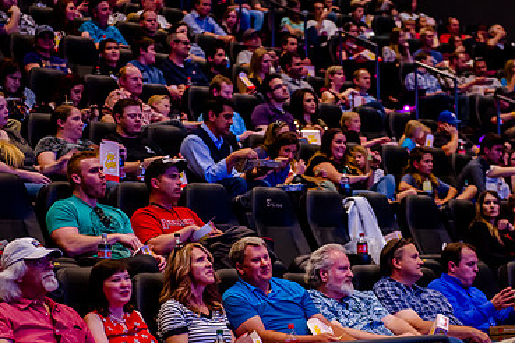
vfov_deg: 12.4
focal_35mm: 110
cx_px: 328
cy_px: 259
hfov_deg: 18.6
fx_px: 1573
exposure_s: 1/20
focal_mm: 70
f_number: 2.8
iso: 4000
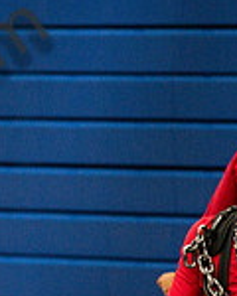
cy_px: 238
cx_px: -255
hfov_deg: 2.1
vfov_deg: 2.7
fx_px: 6348
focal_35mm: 724
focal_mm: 200
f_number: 4
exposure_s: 1/500
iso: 6400
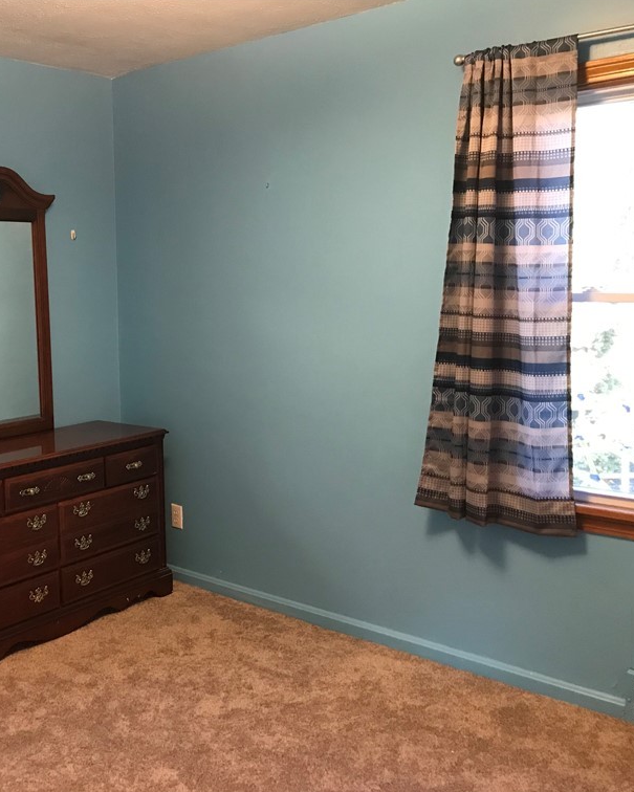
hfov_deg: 38.6
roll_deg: +0.9
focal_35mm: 37
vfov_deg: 49.1
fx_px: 868
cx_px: 128
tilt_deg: -6.8
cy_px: 399
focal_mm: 3.99
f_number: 1.8
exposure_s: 1/15
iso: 80
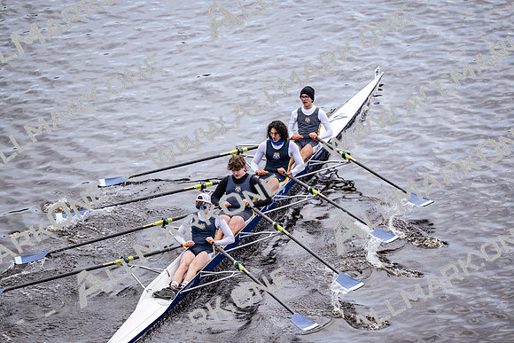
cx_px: 257
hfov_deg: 10.3
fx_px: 2856
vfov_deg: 6.9
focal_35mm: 200
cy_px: 172
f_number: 2.8
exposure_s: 1/2000
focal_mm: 200
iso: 800
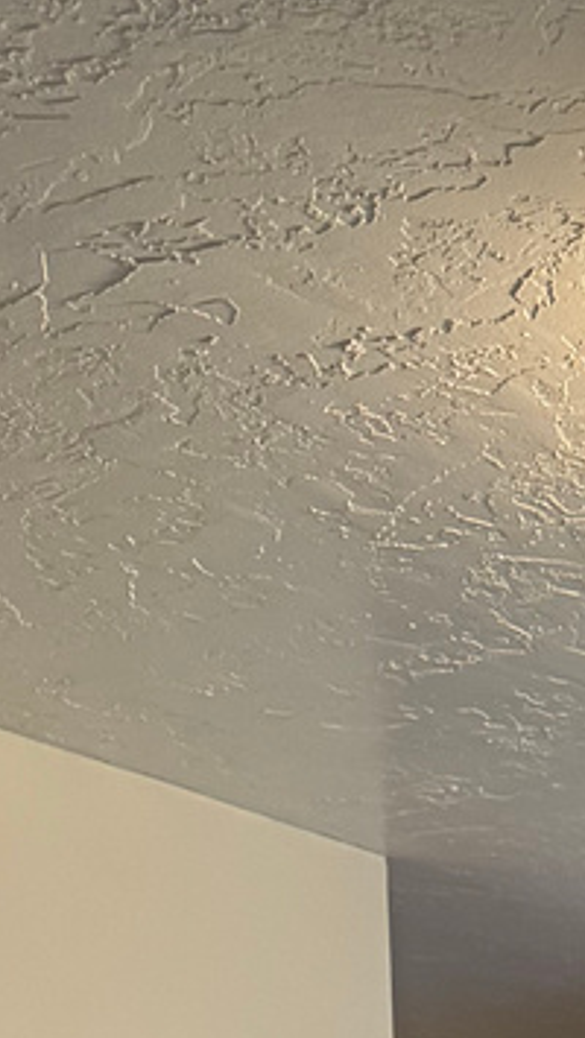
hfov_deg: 10.0
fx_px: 3112
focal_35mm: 113
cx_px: 1170
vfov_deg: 14.9
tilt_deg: -6.9
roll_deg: +2.2
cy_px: 2175
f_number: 1.78
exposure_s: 1/60
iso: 320
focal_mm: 6.76
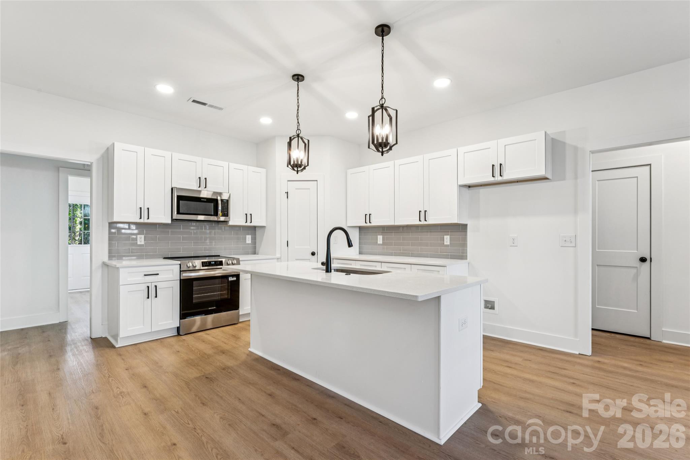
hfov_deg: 95.3
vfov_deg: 72.4
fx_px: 314
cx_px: 345
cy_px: 230
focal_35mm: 16
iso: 100
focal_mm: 16.4
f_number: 11
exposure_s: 1/4
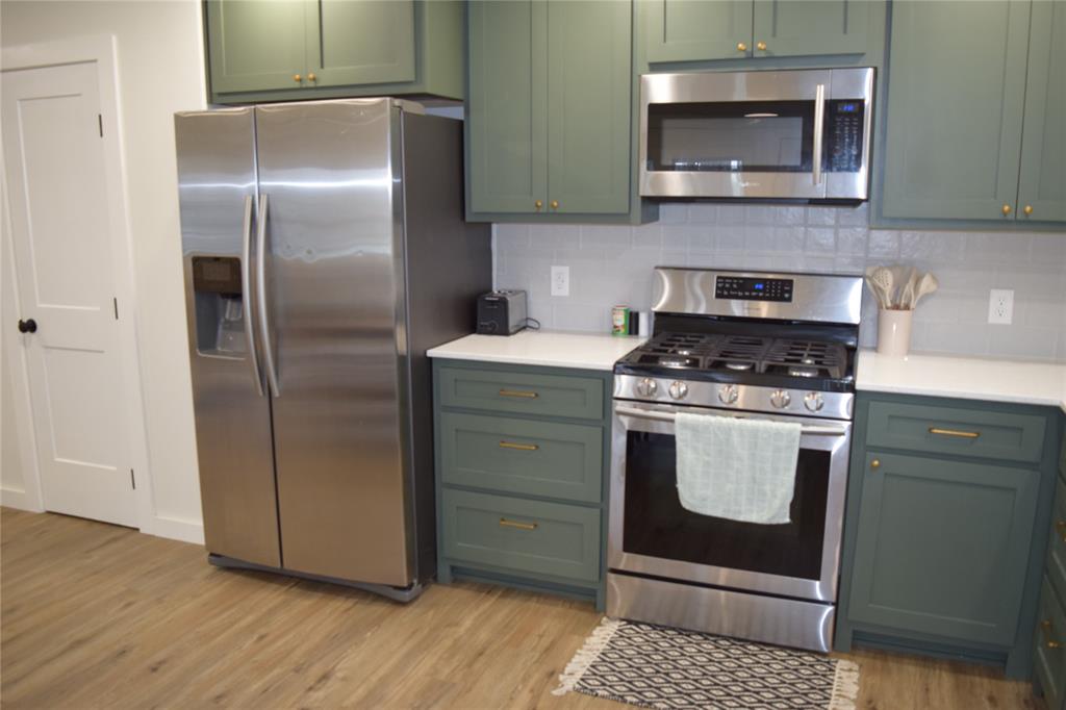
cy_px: 355
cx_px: 533
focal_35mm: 30
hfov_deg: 61.9
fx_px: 888
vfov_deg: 43.6
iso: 720
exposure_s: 1/60
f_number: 3.5
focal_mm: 20
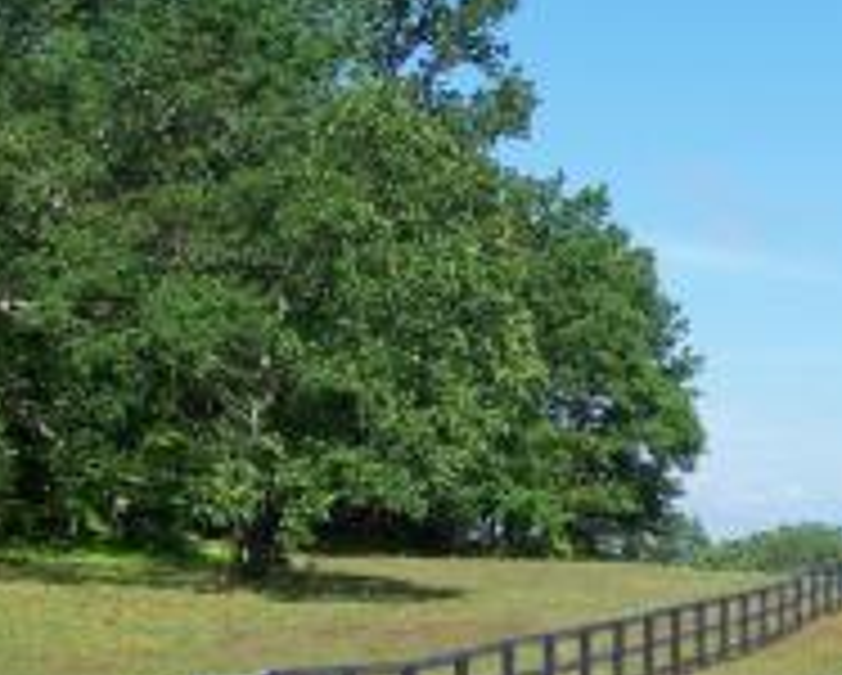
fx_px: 2719
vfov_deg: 14.2
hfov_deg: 17.1
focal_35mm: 109
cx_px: 919
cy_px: 392
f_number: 2.8
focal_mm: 5.85
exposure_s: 1/1000
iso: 67
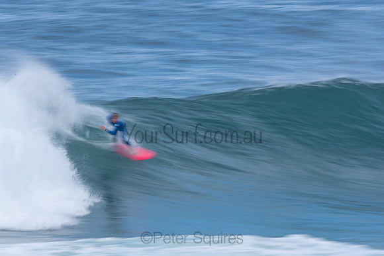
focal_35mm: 750
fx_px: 8001
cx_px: 192
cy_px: 128
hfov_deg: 2.7
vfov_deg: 1.8
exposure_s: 1/20
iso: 100
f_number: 25
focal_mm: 500
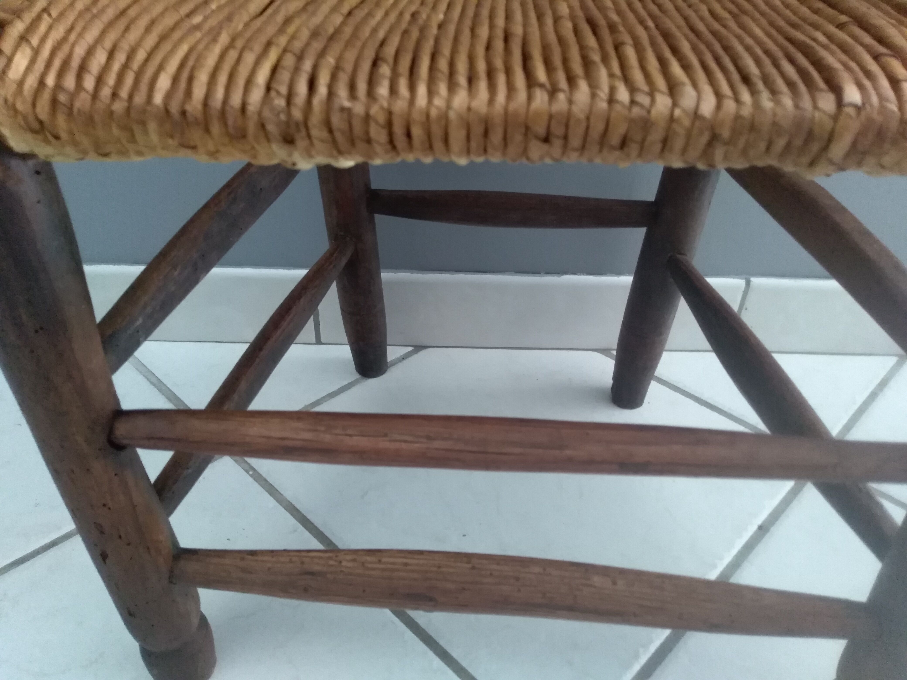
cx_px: 454
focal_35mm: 26
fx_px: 681
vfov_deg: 53.1
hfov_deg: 67.3
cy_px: 340
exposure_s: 1/33.3
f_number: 2
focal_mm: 3.54
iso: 882
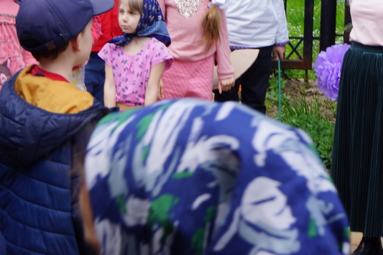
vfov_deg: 13.4
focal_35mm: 101
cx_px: 351
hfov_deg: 19.8
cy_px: 15
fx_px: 1074
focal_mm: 35
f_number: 8
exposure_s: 1/80
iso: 100
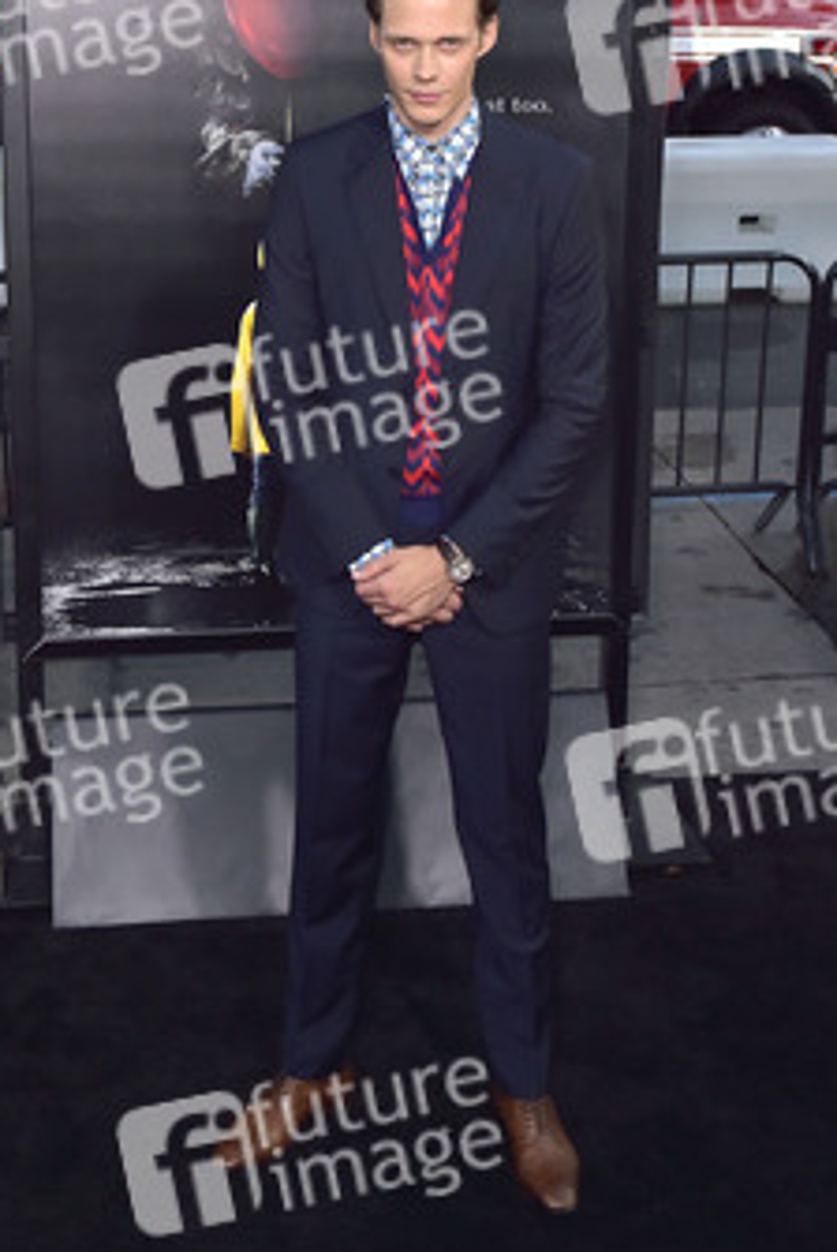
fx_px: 1496
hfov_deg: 31.2
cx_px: 420
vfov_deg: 45.4
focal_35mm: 43
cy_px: 587
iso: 640
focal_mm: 36
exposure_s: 1/320
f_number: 6.3
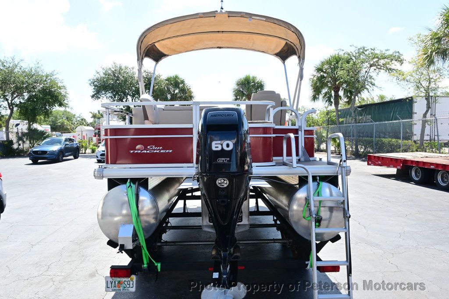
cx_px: 224
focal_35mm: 26
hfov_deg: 68.9
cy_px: 150
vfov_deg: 49.1
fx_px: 327
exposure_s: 1/160
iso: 100
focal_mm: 17.5
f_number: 6.3
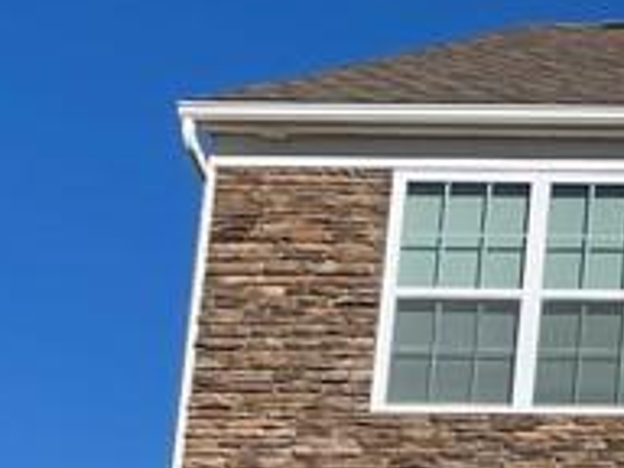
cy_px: 471
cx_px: 1180
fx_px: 2506
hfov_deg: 12.7
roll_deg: -2.2
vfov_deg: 10.6
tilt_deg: +12.4
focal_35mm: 139
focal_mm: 4.2
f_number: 1.6
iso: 32
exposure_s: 1/9804
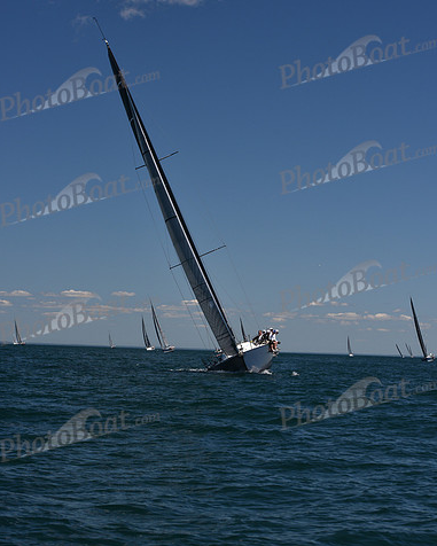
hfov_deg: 19.2
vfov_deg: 23.8
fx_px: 1293
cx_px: 220
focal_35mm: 80
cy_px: 241
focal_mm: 70
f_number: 6.3
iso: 250
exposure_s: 1/800
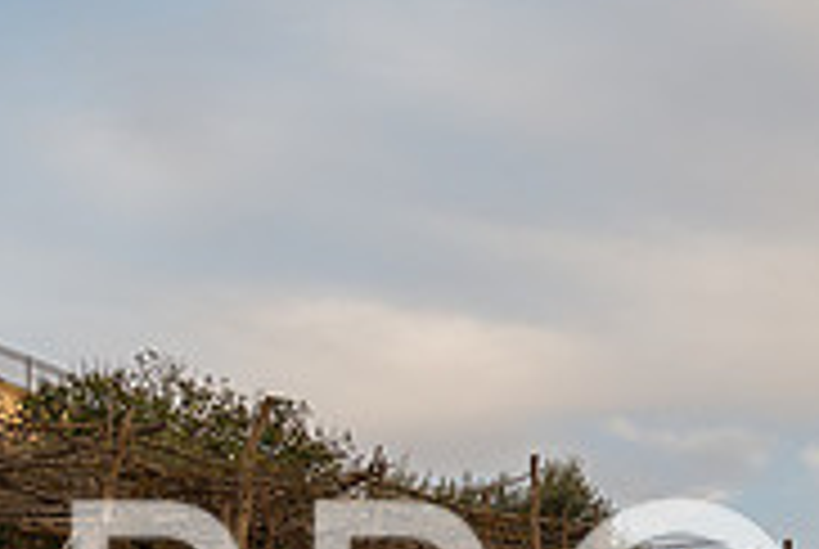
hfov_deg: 14.5
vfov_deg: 9.7
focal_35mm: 140
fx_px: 3190
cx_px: 716
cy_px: 628
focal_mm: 44
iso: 200
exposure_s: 1/160
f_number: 2.8
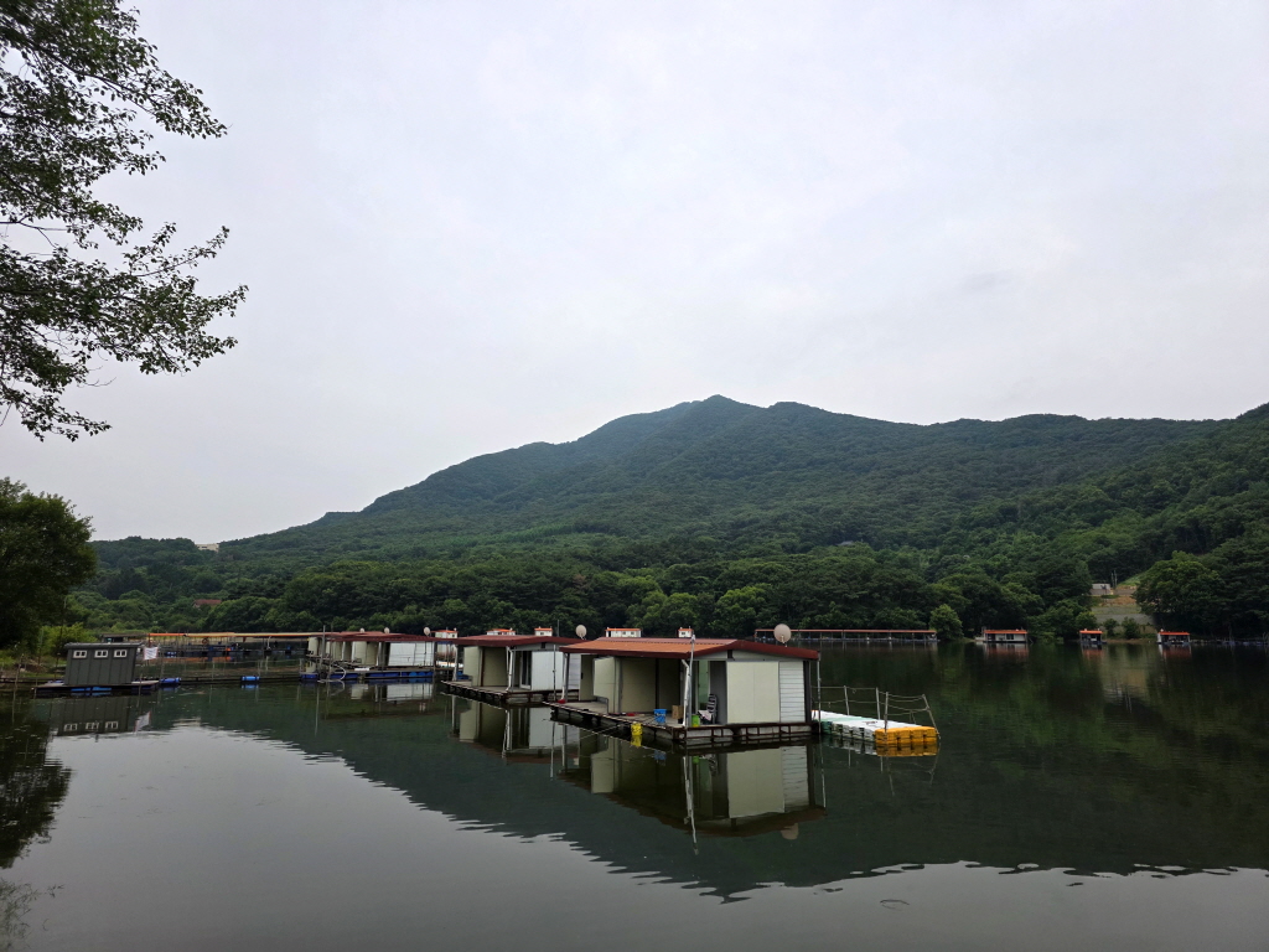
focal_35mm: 23
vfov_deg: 58.9
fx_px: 843
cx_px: 634
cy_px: 476
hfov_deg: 73.9
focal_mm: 6.3
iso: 100
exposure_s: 1/180
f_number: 1.7
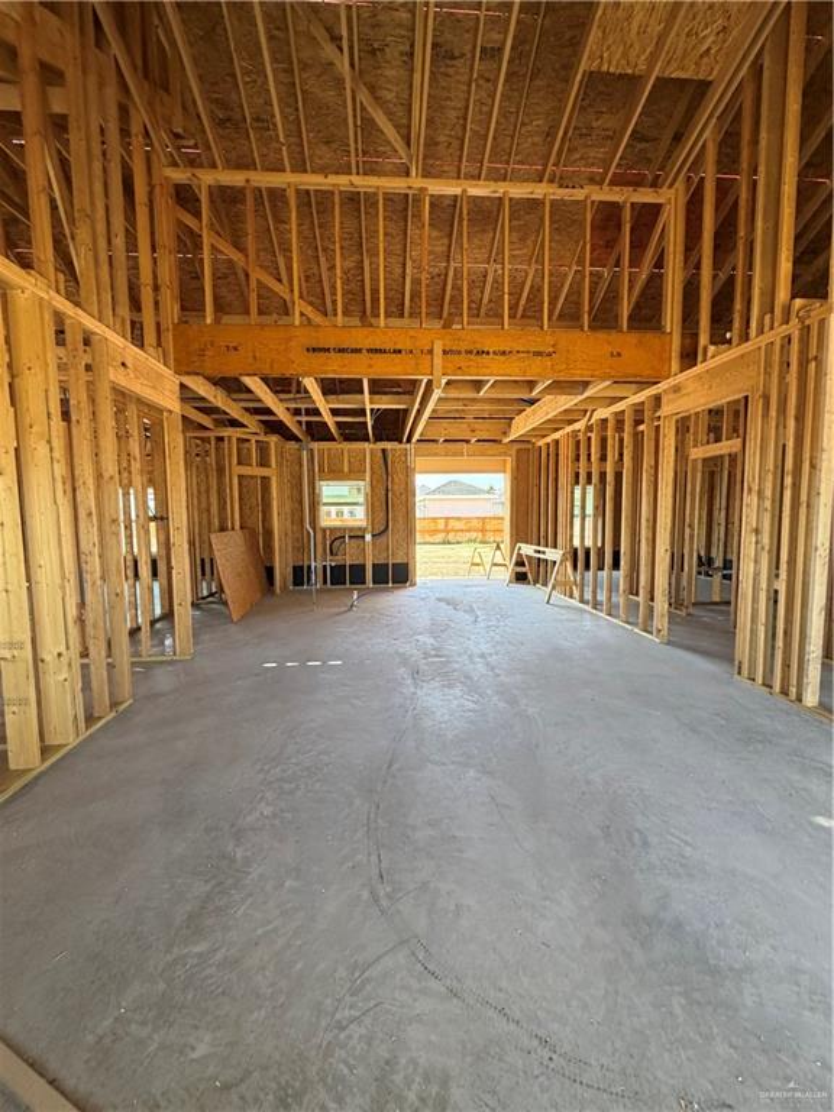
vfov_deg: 102.1
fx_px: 450
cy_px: 556
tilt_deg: -2.6
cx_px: 417
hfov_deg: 85.7
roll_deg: -0.4
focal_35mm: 14
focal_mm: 2.22
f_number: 2.2
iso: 200
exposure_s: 1/121
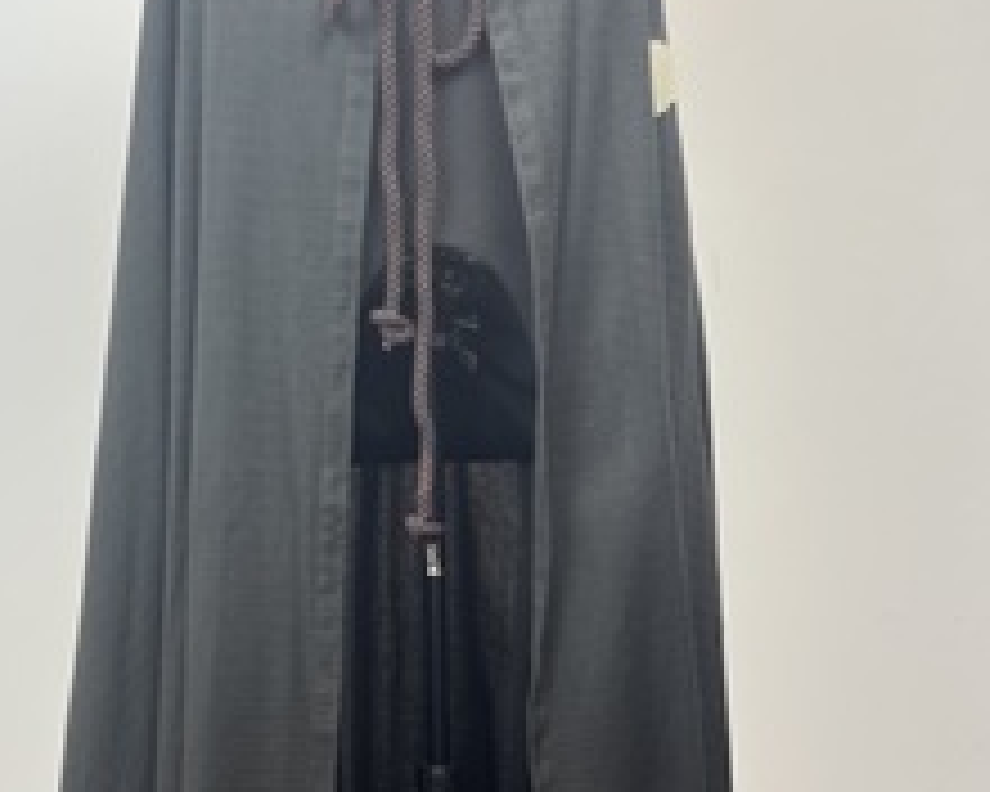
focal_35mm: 46
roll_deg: +0.5
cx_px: 441
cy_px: 470
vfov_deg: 32.7
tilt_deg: -7.4
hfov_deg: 40.3
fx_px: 1348
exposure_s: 1/120
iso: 64
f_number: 1.6
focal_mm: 5.1
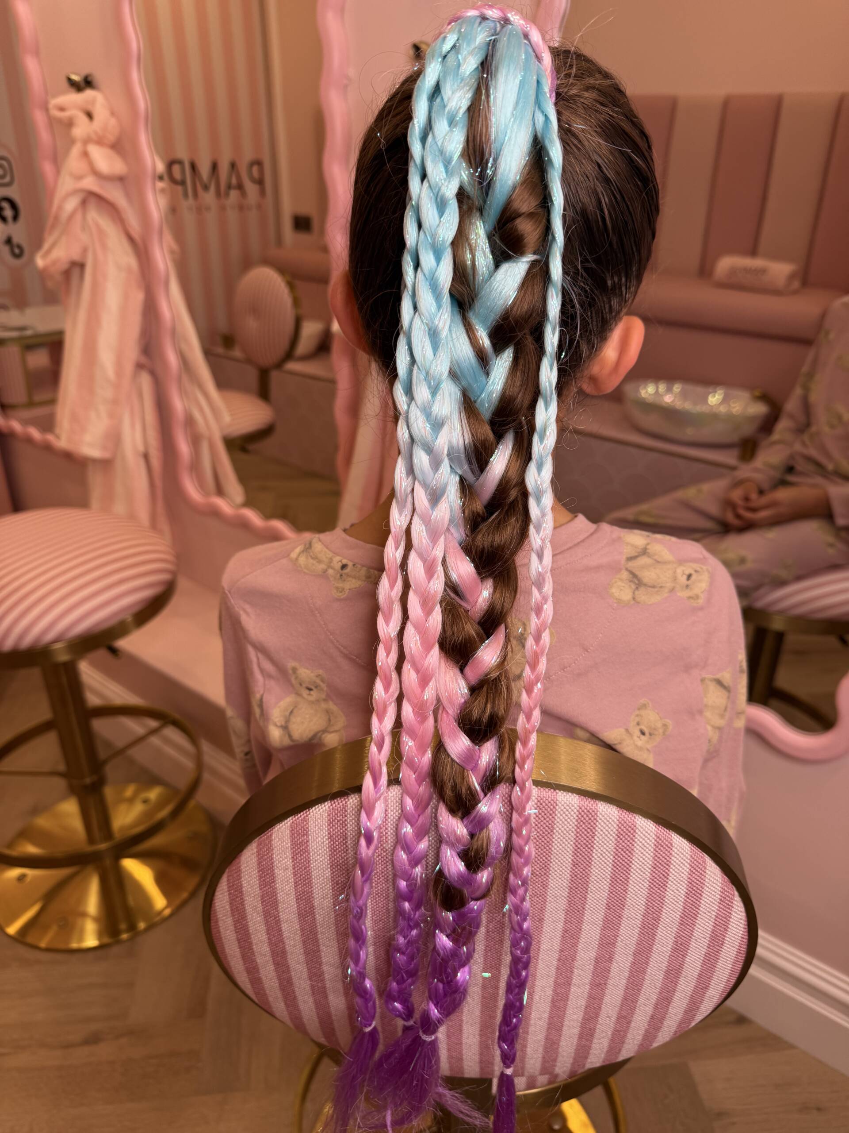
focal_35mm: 24
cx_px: 424
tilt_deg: -21.6
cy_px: 566
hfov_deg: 56.8
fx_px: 785
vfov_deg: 71.6
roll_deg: -1.5
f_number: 1.78
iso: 64
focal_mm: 6.76
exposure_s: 1/100
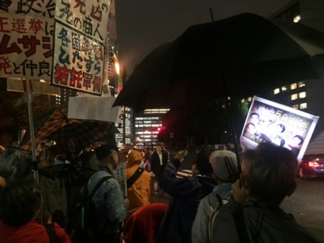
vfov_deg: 48.3
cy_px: 122
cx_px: 162
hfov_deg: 61.6
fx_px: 272
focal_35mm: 29
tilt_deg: +5.6
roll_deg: -0.2
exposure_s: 1/15
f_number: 2.2
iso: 320
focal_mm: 4.15
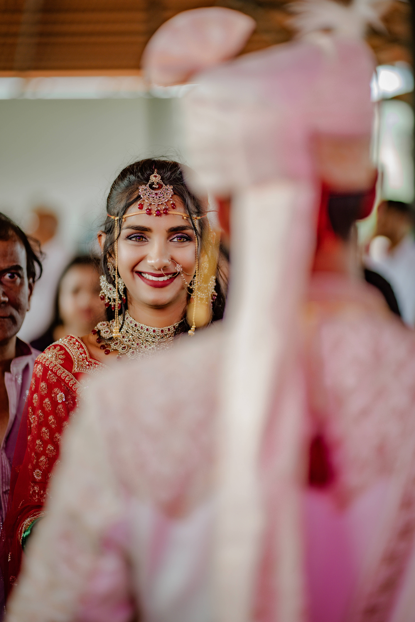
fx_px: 1470
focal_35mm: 85
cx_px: 208
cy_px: 311
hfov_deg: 16.1
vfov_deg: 23.9
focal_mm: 85
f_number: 1.4
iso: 320
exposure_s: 1/500
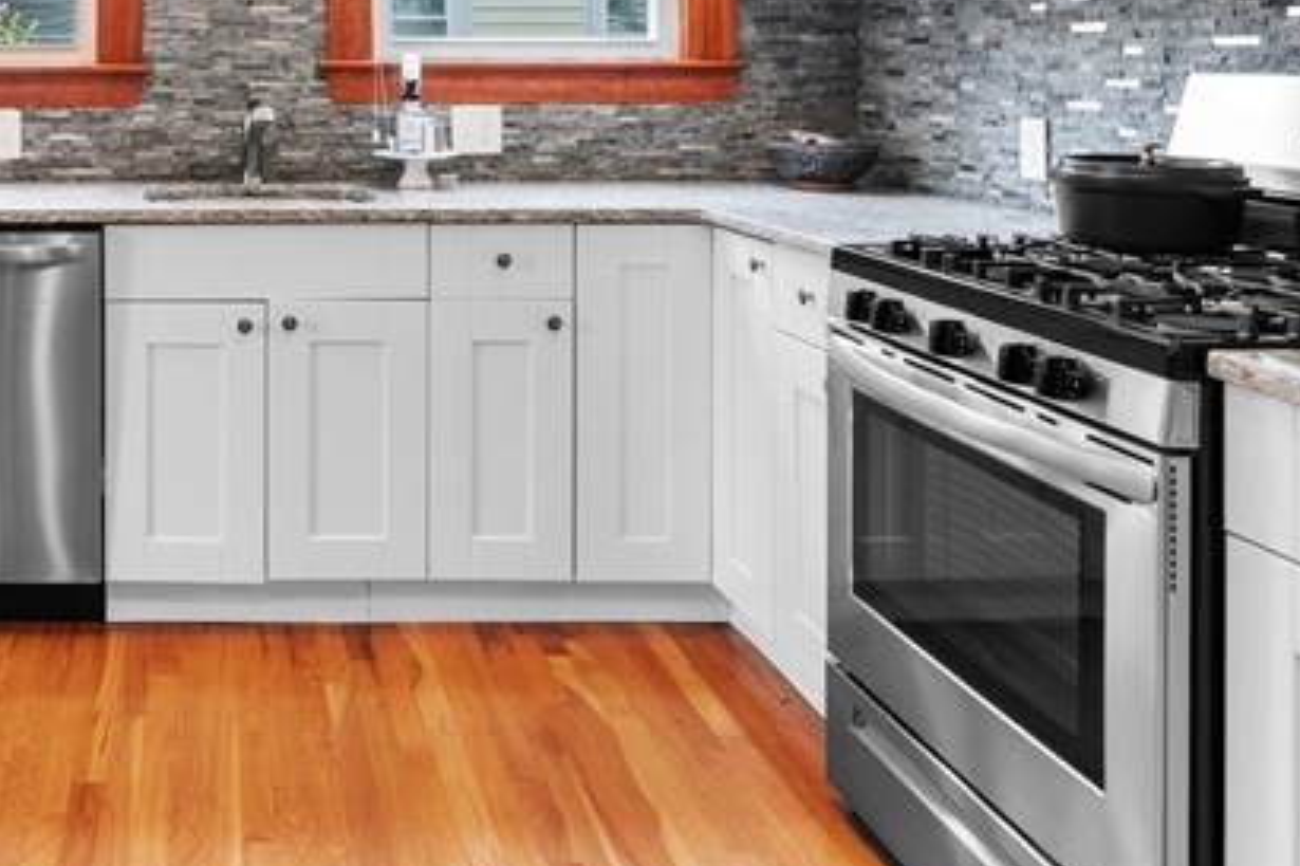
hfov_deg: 48.9
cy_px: 68
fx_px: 1263
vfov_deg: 35.4
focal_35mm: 35
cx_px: 143
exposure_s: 1/3
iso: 200
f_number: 8
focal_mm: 14
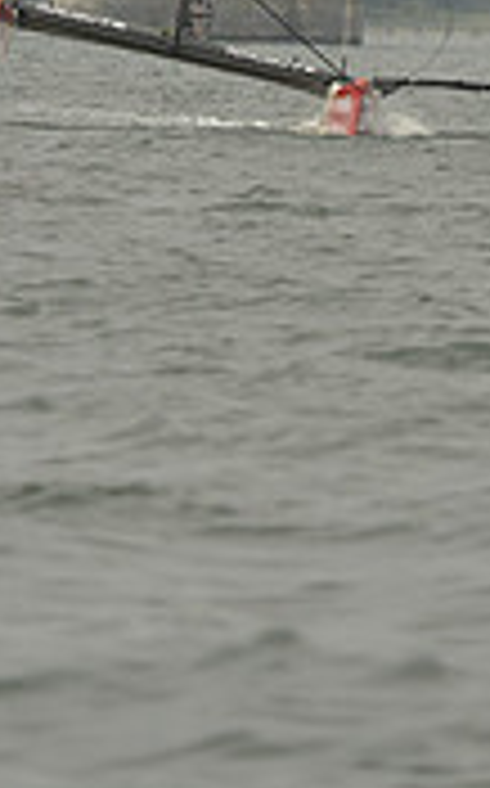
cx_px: 281
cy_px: -504
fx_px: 23925
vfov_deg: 1.9
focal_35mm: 1117
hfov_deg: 1.2
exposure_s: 1/1600
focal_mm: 330
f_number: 8
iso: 280
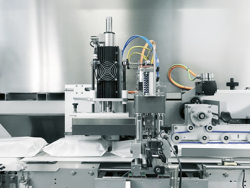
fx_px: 231
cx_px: 123
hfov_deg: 56.8
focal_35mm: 32
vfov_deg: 44.2
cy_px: 94
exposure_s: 1/200
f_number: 3.5
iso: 2000
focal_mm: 10.6
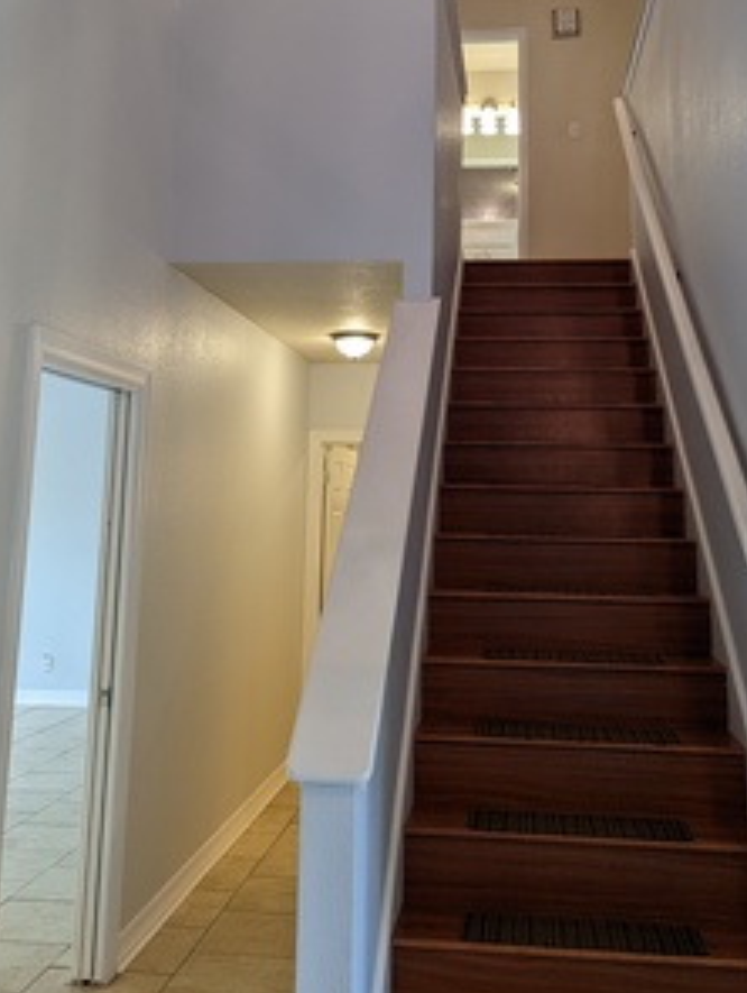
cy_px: 283
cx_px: 372
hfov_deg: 36.9
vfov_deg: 46.5
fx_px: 1120
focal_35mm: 39
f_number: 1.85
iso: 108
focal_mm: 6.81
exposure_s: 1/60
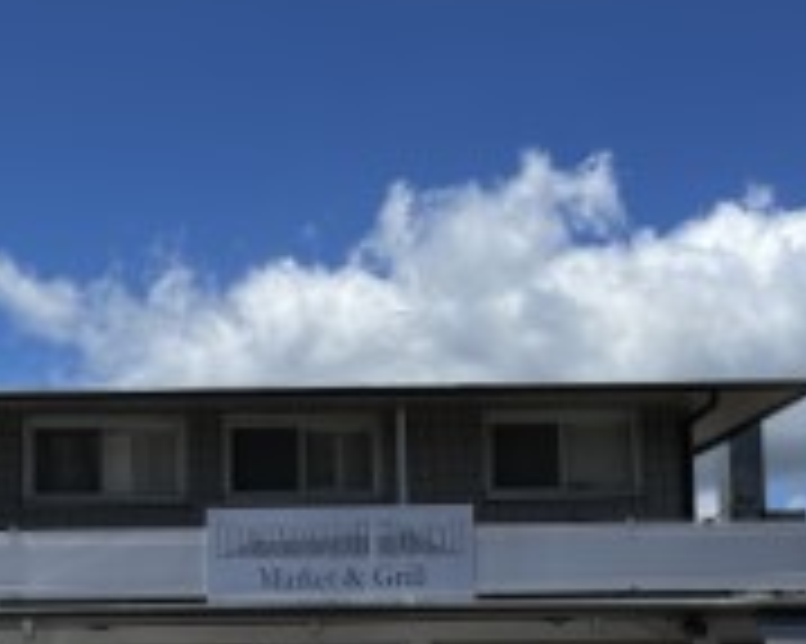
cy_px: 549
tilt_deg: +3.8
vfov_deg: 23.3
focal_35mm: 64
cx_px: 257
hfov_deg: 29.3
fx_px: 1526
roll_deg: +1.0
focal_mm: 5.1
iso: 50
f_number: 1.6
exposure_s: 1/4149
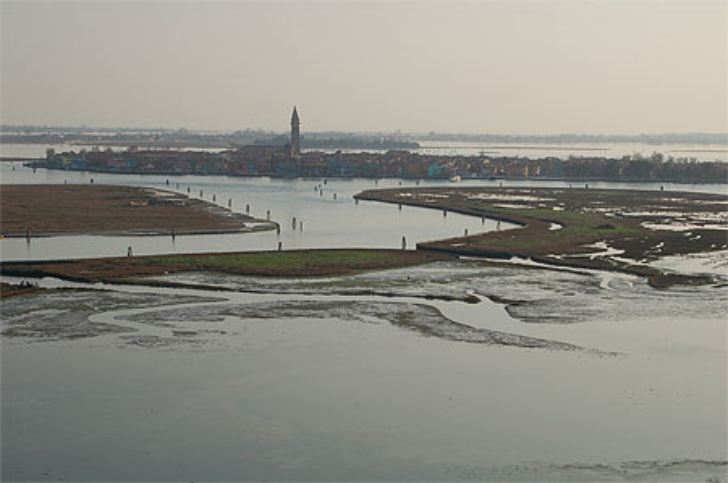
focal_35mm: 82
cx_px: 364
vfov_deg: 16.5
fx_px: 1666
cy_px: 242
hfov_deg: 24.6
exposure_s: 1/320
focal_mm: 55
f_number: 10
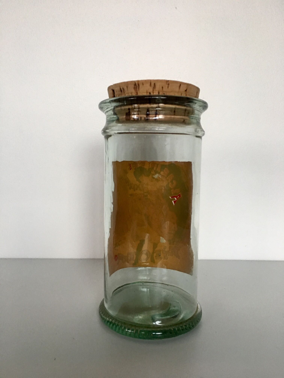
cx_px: 142
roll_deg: -1.4
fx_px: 317
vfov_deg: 61.7
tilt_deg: -4.5
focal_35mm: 29
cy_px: 189
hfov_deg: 48.2
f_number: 2.2
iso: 200
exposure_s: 1/33
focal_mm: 4.15
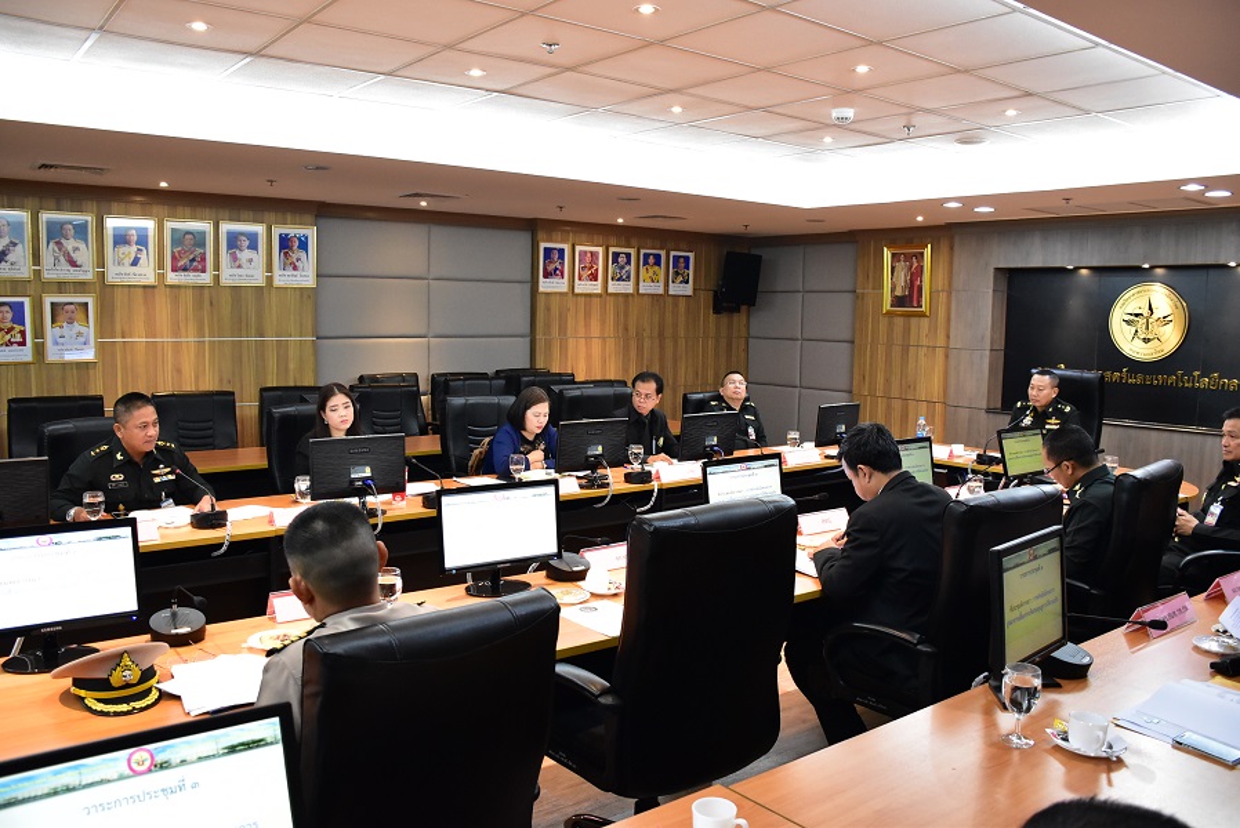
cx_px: 620
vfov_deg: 48.0
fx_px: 931
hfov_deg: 67.3
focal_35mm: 27
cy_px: 414
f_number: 4.5
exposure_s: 1/80
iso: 2500
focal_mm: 18
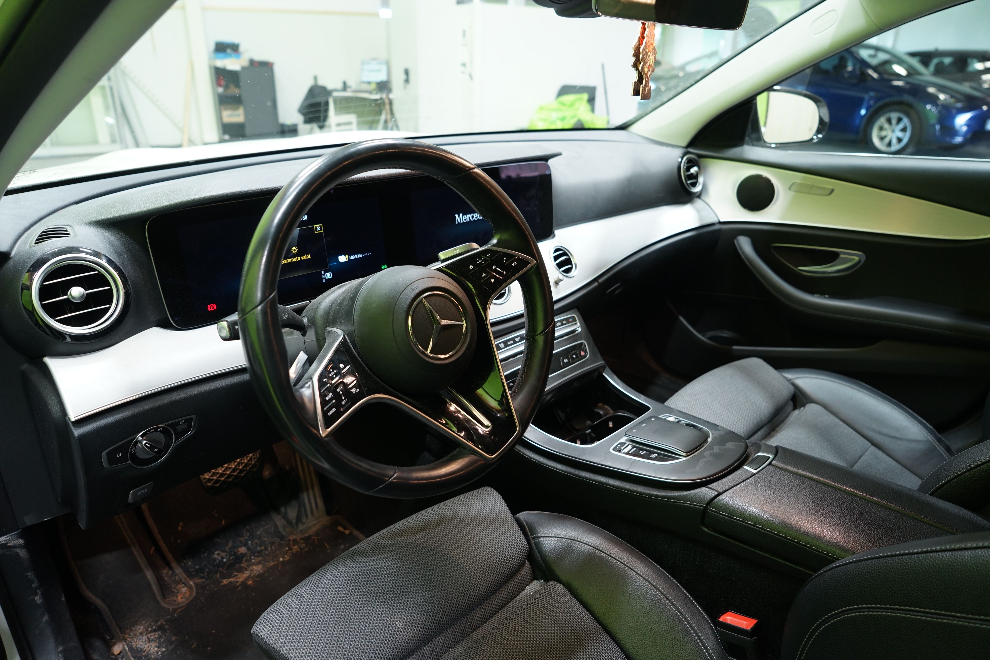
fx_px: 660
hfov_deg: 73.7
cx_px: 495
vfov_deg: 53.1
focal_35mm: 24
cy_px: 330
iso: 800
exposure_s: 1/20
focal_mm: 24
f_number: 4.5
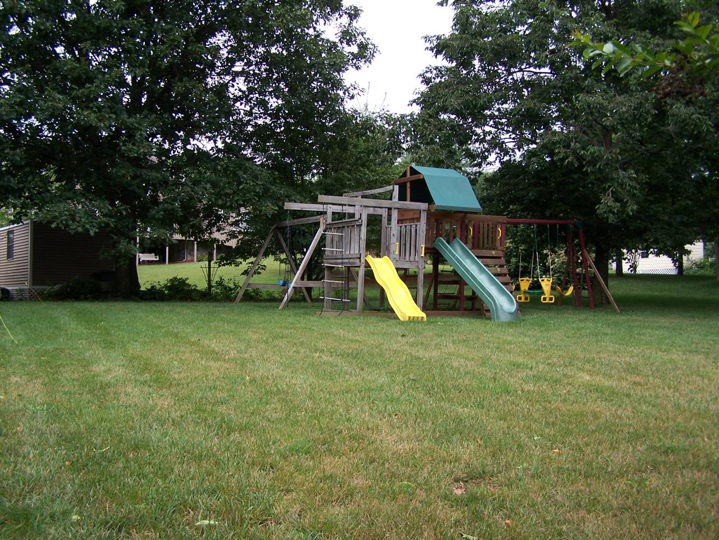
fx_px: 789
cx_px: 360
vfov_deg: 37.7
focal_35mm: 38
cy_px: 270
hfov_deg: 49.0
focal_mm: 6.3
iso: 80
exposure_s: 1/500
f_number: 2.8
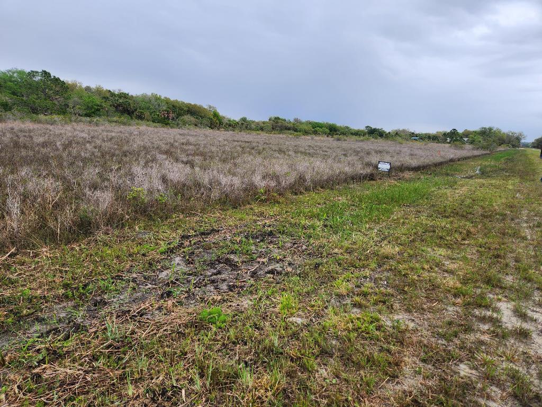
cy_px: 204
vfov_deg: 58.9
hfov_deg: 73.9
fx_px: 360
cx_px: 271
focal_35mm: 23
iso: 20
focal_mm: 5.4
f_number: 1.8
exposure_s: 1/719
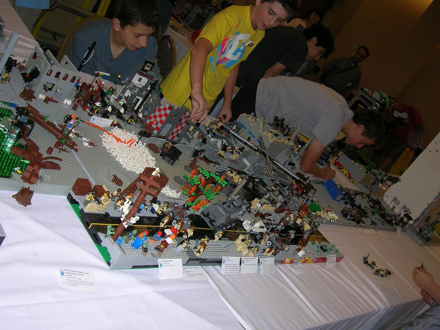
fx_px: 483
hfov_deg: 49.0
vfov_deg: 37.7
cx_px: 220
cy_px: 165
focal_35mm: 38
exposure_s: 1/60.1
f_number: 3
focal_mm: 6.4
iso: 50
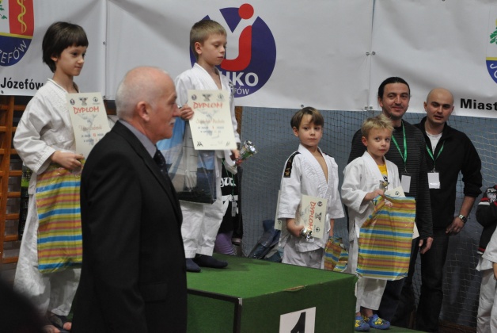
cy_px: 166
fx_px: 871
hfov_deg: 31.9
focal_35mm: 63
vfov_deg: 21.6
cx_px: 248
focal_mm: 42
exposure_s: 1/60
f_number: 4.8
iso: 1600
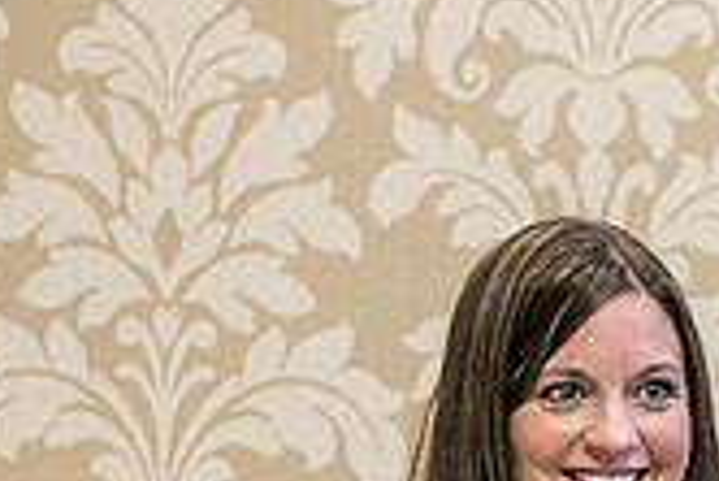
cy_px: 734
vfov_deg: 1.3
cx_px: 676
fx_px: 20989
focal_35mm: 1050
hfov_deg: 2.0
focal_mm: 200
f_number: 3.5
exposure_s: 1/100
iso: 3200
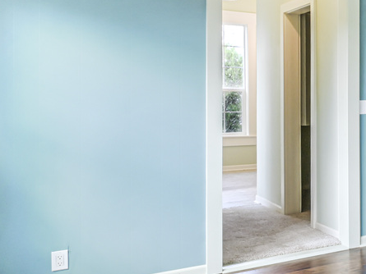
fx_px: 518
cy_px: 217
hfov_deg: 24.6
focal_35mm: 49
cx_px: 606
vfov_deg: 29.1
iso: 280
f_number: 10
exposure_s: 1/15
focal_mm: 14
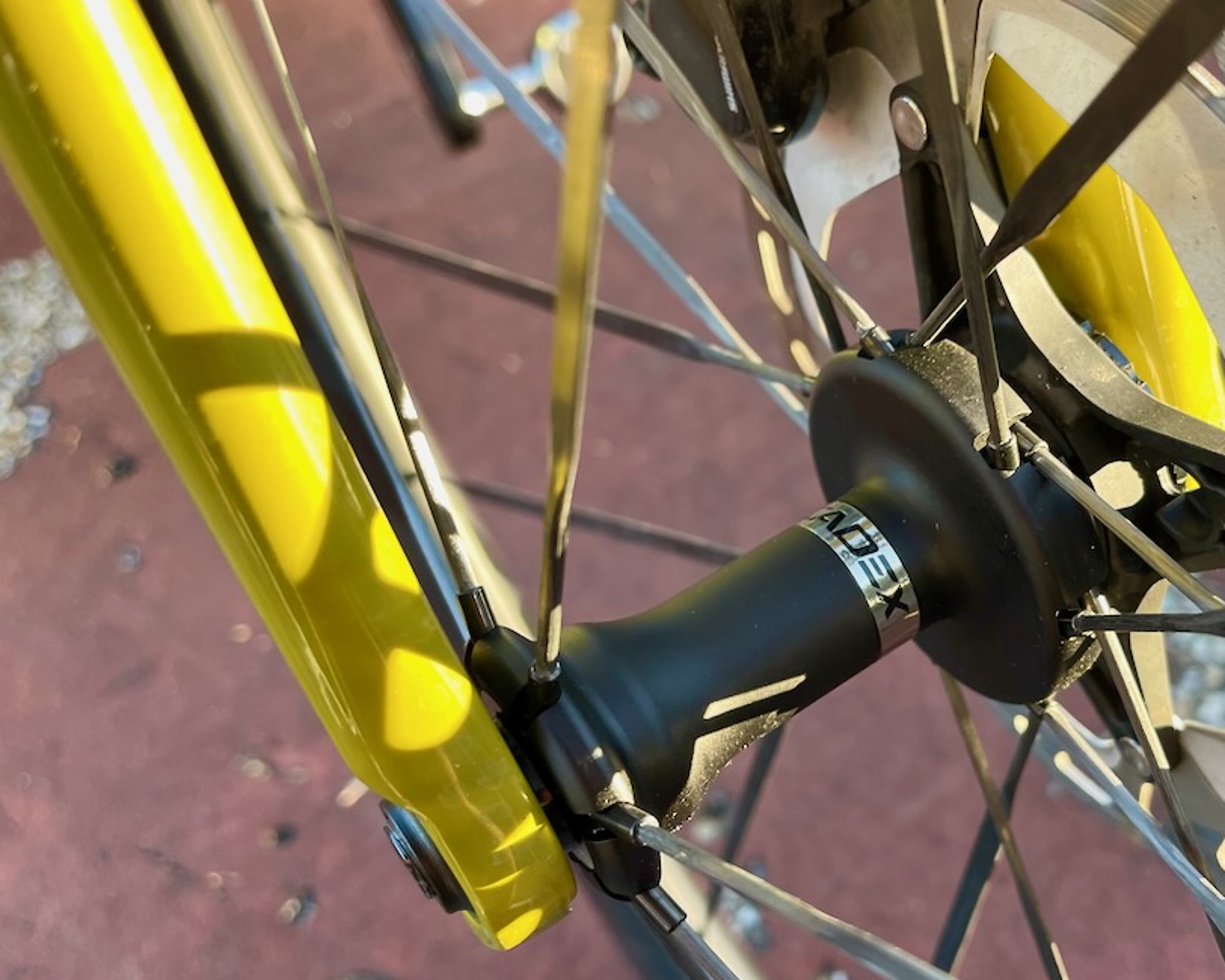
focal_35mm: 40
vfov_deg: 37.3
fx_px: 1451
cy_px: 549
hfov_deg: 44.7
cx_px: 870
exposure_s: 1/121
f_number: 1.6
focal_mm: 5.1
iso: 50
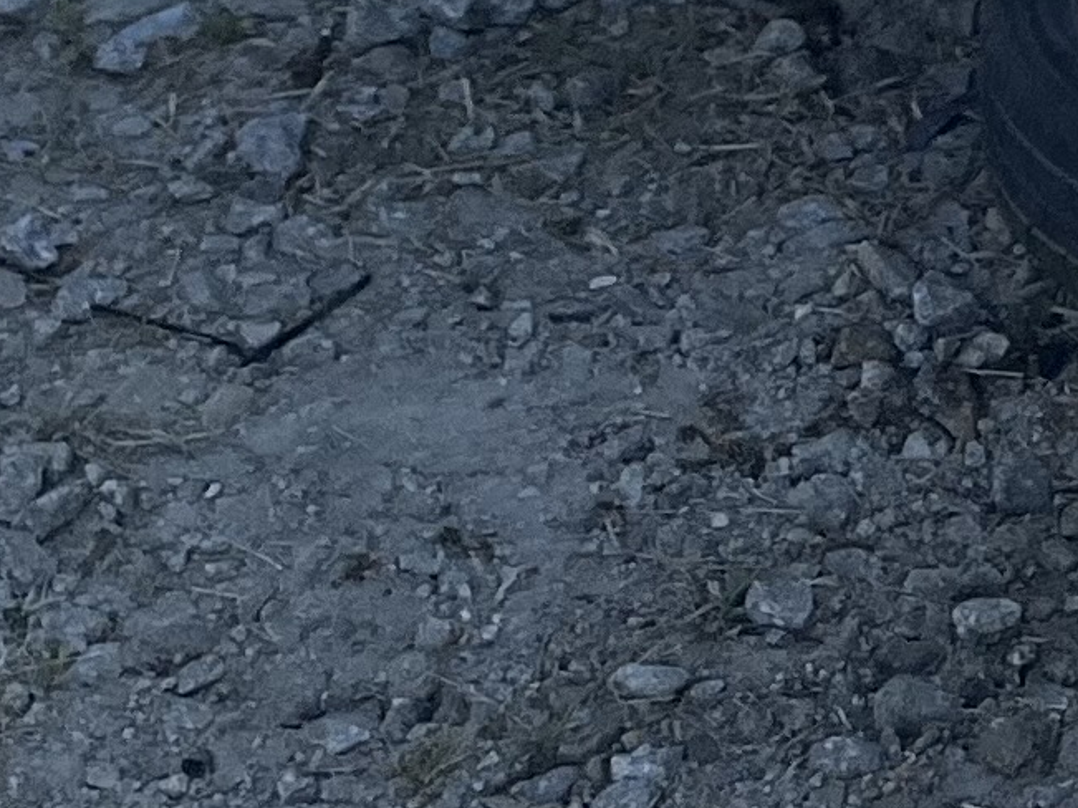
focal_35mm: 161
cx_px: 2126
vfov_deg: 8.1
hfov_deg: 11.2
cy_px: -1436
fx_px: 5013
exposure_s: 1/1066
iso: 50
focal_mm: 5.1
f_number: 1.6
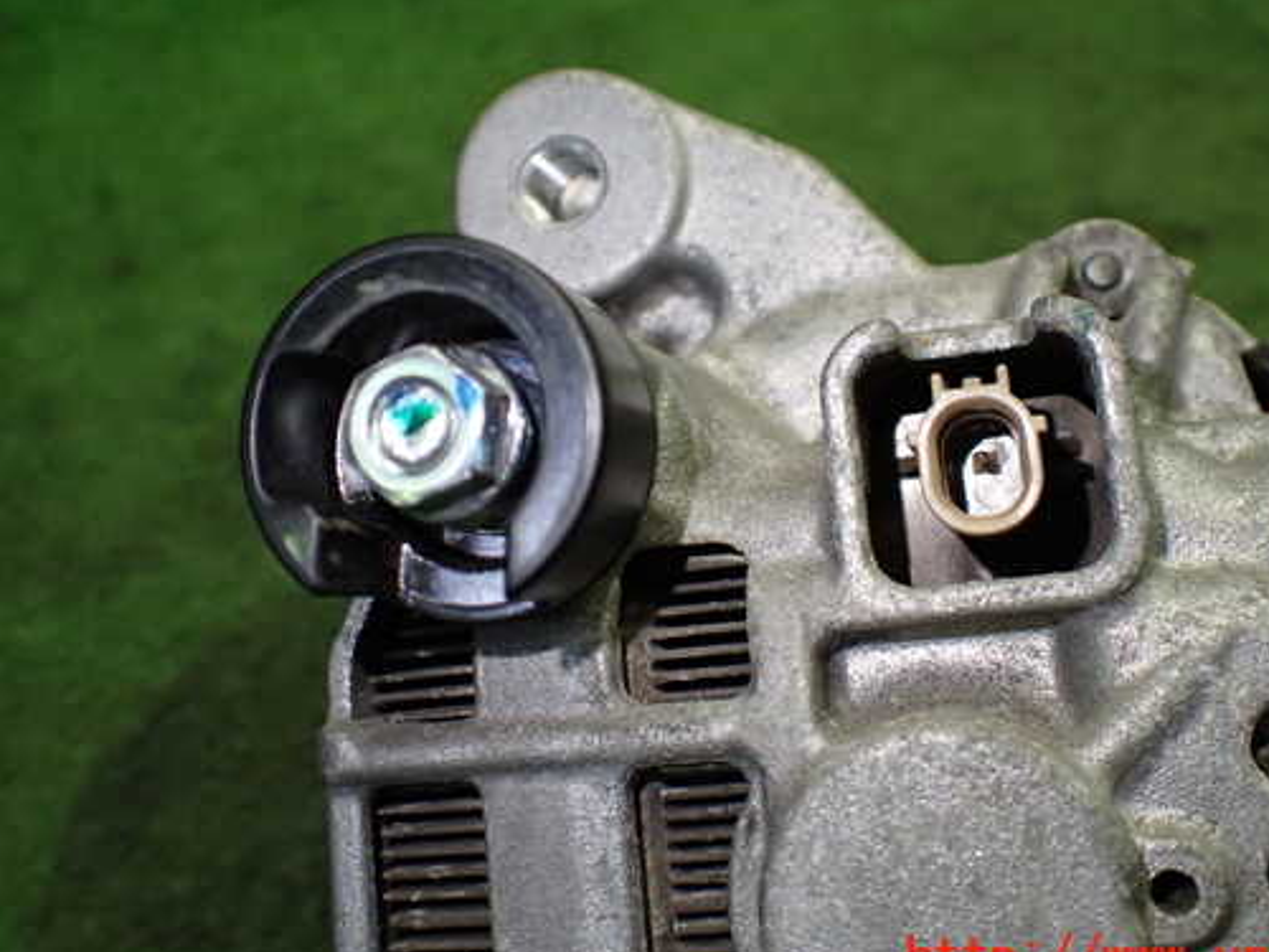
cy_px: 421
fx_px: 1320
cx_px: 718
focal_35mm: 36
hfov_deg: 51.2
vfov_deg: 39.6
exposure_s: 1/125
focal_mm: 5.4
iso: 320
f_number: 2.3
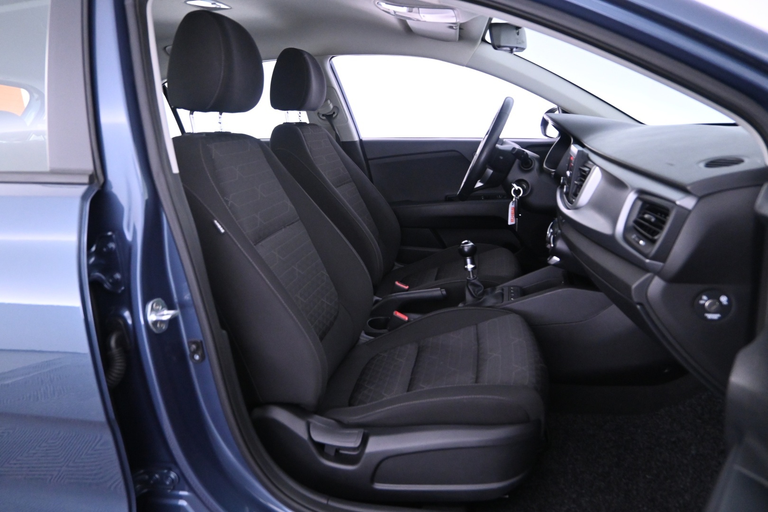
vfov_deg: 53.1
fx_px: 512
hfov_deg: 73.7
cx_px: 384
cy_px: 256
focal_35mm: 24
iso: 3200
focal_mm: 16
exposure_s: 1/25
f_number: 3.5
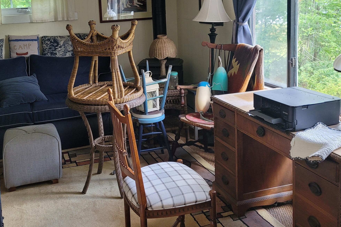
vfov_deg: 32.7
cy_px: 56
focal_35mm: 40
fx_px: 379
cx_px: 133
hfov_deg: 48.1
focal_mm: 7
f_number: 1.8
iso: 160
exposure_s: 1/60
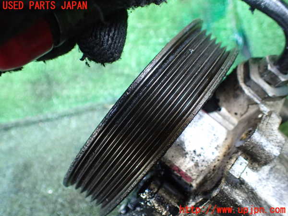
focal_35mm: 30
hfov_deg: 60.0
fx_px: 250
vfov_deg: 46.8
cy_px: 108
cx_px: 144
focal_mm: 5.4
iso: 800
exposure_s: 1/40
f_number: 2.3
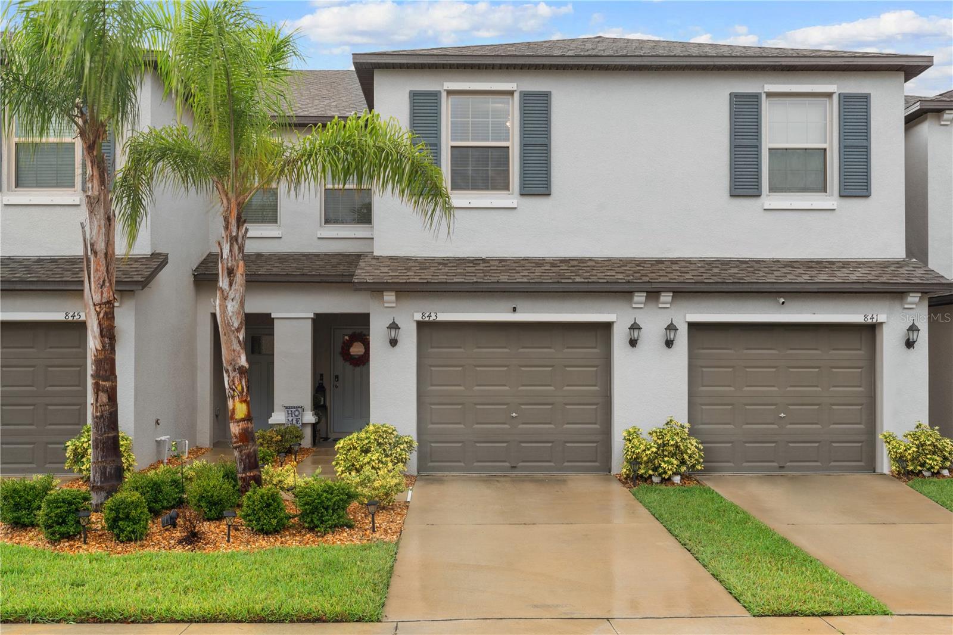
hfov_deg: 54.4
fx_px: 926
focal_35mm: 35
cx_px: 476
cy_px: 318
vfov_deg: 37.8
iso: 250
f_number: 9
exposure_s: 1/30
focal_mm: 35
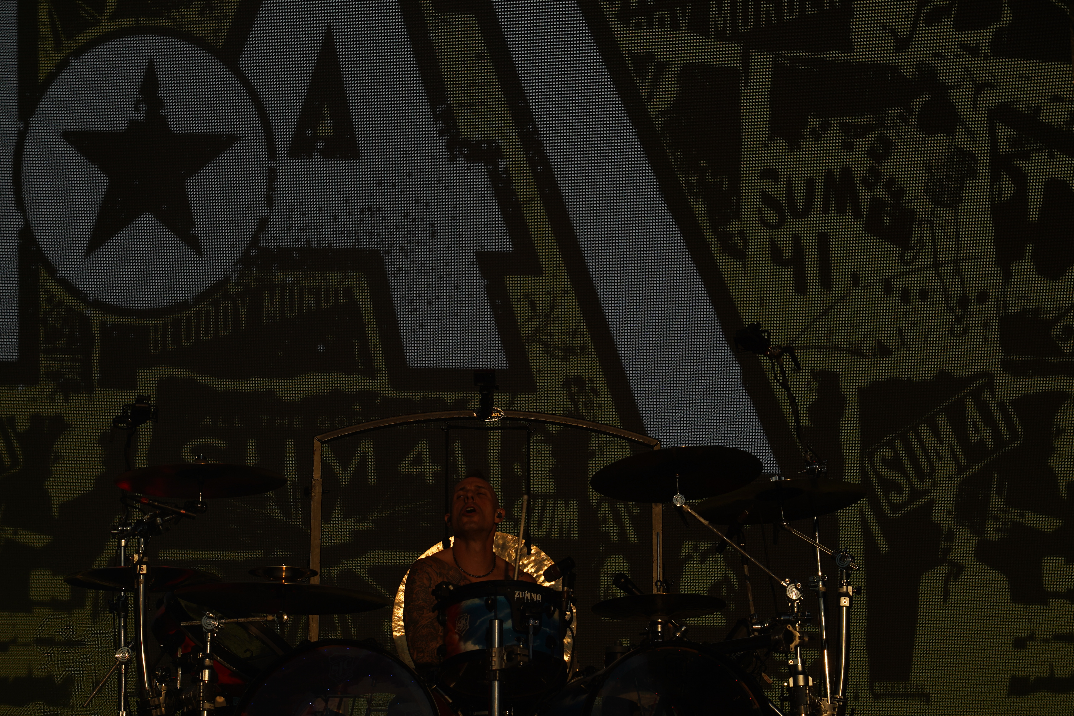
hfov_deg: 19.5
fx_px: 3132
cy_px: 358
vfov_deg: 13.0
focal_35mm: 105
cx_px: 537
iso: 100
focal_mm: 105
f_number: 8
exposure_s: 1/1250
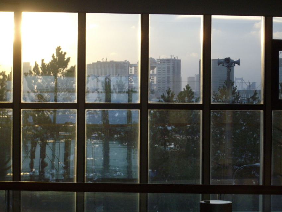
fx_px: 913
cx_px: 141
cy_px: 106
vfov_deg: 13.2
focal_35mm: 112
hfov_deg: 17.6
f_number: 5.2
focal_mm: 18.6
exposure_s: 1/125
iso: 160
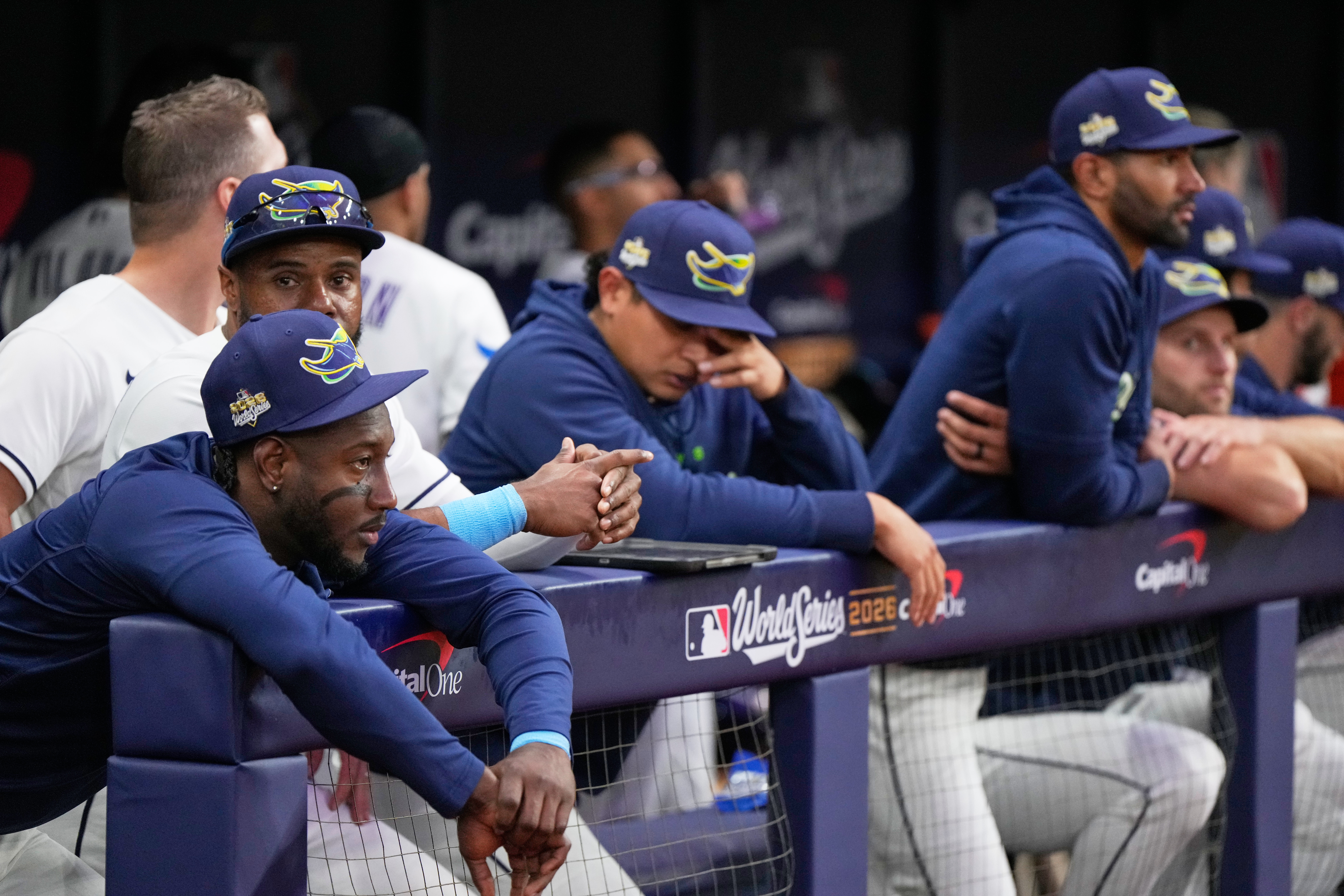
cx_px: 672
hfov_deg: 10.3
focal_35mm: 200
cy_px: 448
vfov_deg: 6.9
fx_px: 7466
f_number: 2.8
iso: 4000
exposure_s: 1/1600
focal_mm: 200
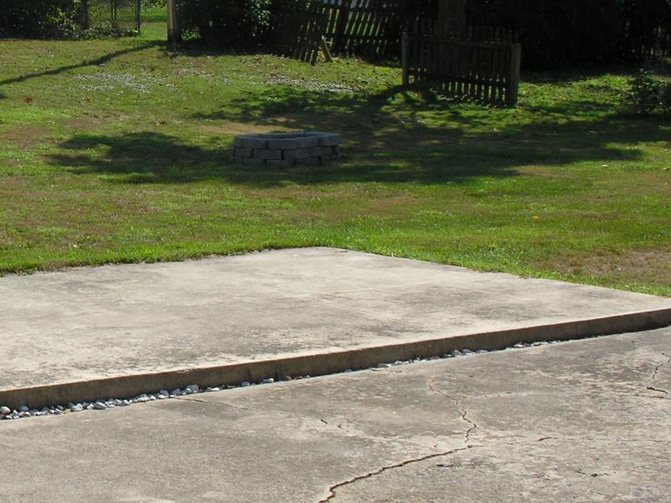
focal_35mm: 86
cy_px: 173
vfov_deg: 17.1
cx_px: -64
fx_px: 1667
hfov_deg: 21.6
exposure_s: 1/266
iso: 50
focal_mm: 8.9
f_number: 6.3
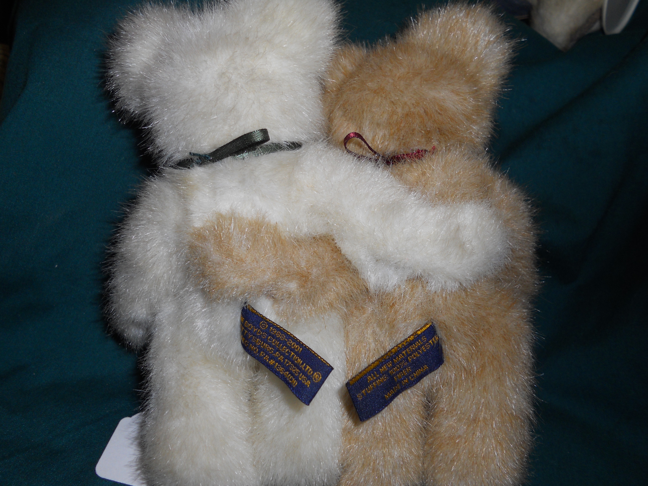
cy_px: 243
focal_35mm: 32
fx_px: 599
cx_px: 324
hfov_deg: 56.8
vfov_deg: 44.2
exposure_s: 1/25
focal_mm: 5.8
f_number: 8.8
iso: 80
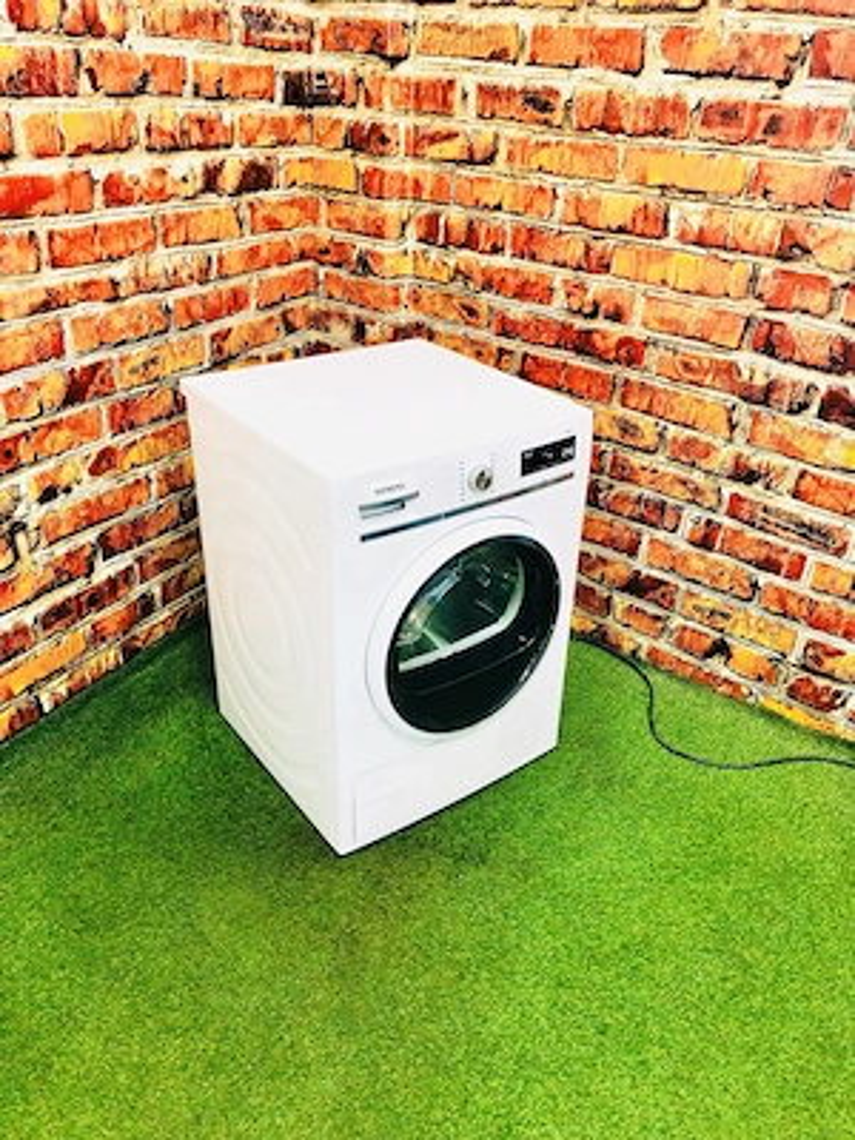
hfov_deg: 49.7
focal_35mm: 28
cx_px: 428
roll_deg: -2.5
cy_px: 570
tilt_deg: -29.2
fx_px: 922
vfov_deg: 63.4
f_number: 1.8
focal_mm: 3.99
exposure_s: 1/33
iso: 40
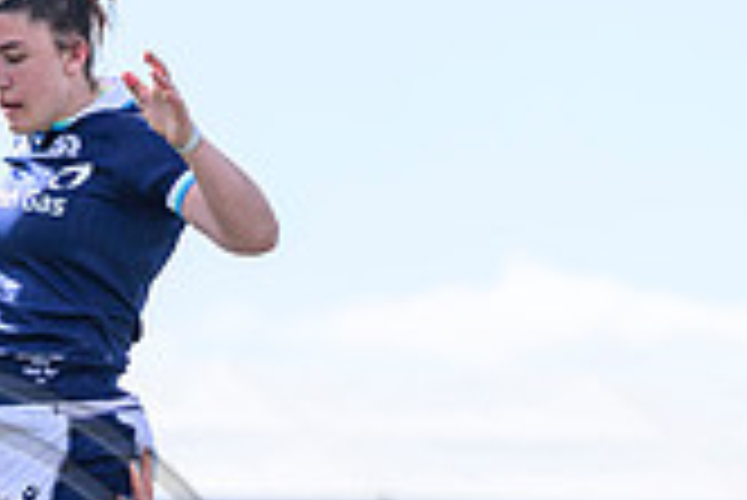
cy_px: 669
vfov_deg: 2.3
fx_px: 12606
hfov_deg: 3.4
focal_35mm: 607
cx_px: 224
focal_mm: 135
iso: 500
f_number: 3.2
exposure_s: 1/4000
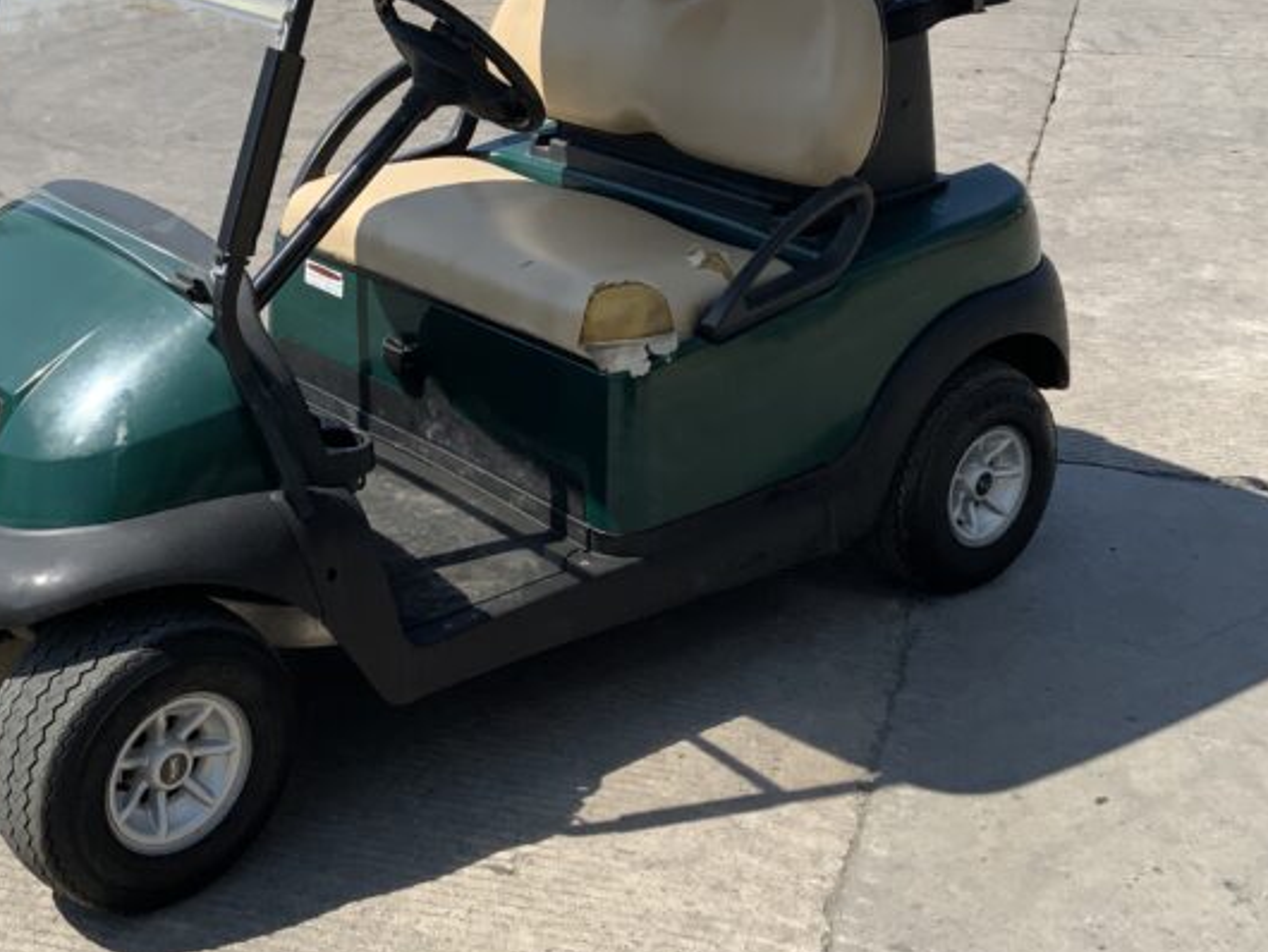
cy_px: 261
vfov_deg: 25.9
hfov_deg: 34.2
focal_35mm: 56
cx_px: 471
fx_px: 2052
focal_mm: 3
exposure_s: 1/1675
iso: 16
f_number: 1.8
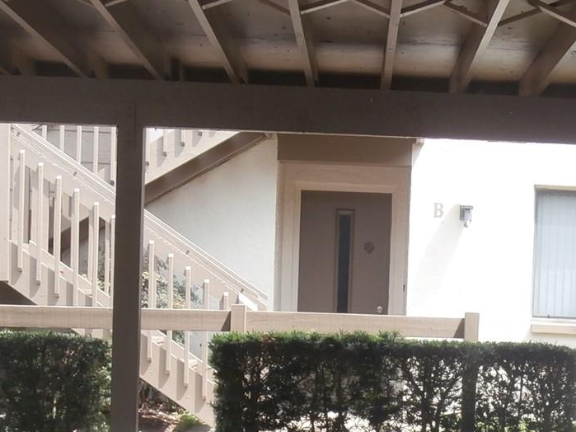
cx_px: 426
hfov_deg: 22.3
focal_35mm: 87
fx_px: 1447
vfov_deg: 16.8
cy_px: 383
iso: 100
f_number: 3.9
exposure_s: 1/125
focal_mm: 6.67
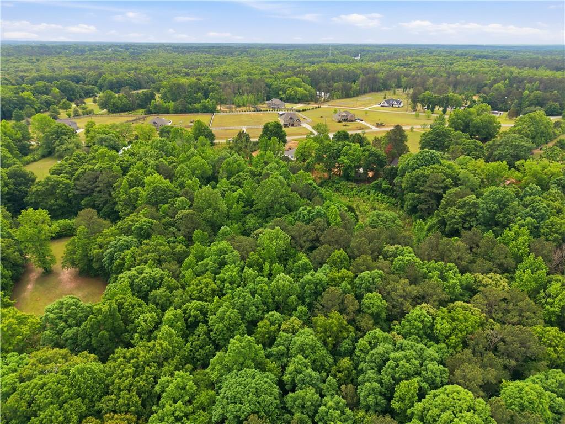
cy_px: 212
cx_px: 282
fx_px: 392
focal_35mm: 24
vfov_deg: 56.8
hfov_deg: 71.6
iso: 400
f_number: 1.8
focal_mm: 8.7
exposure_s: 1/4000
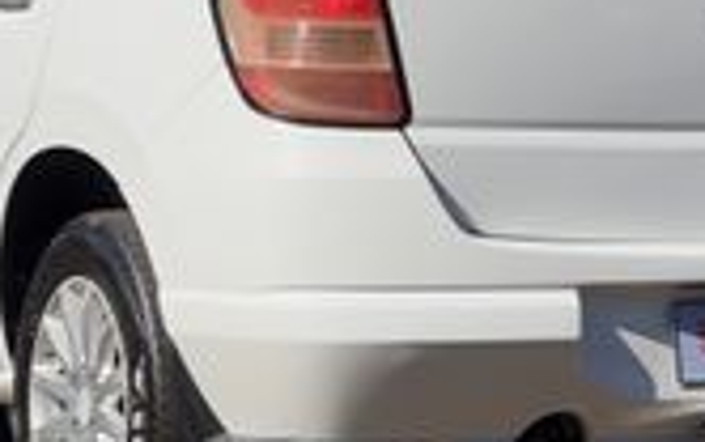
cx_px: 336
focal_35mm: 232
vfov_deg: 5.6
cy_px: -157
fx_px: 4461
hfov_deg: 9.0
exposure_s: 1/809
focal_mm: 9
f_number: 2.8
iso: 25
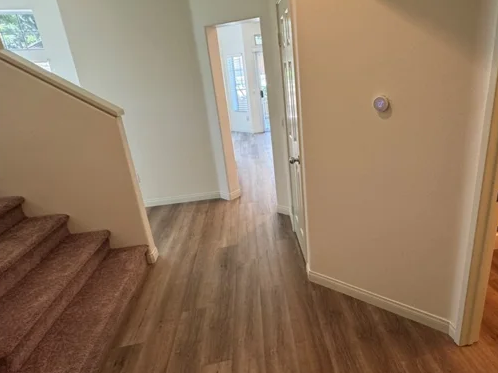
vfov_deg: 63.3
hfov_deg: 77.4
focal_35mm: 21
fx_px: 302
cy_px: 168
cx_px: 316
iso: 200
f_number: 2.2
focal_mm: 2.22
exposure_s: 1/60
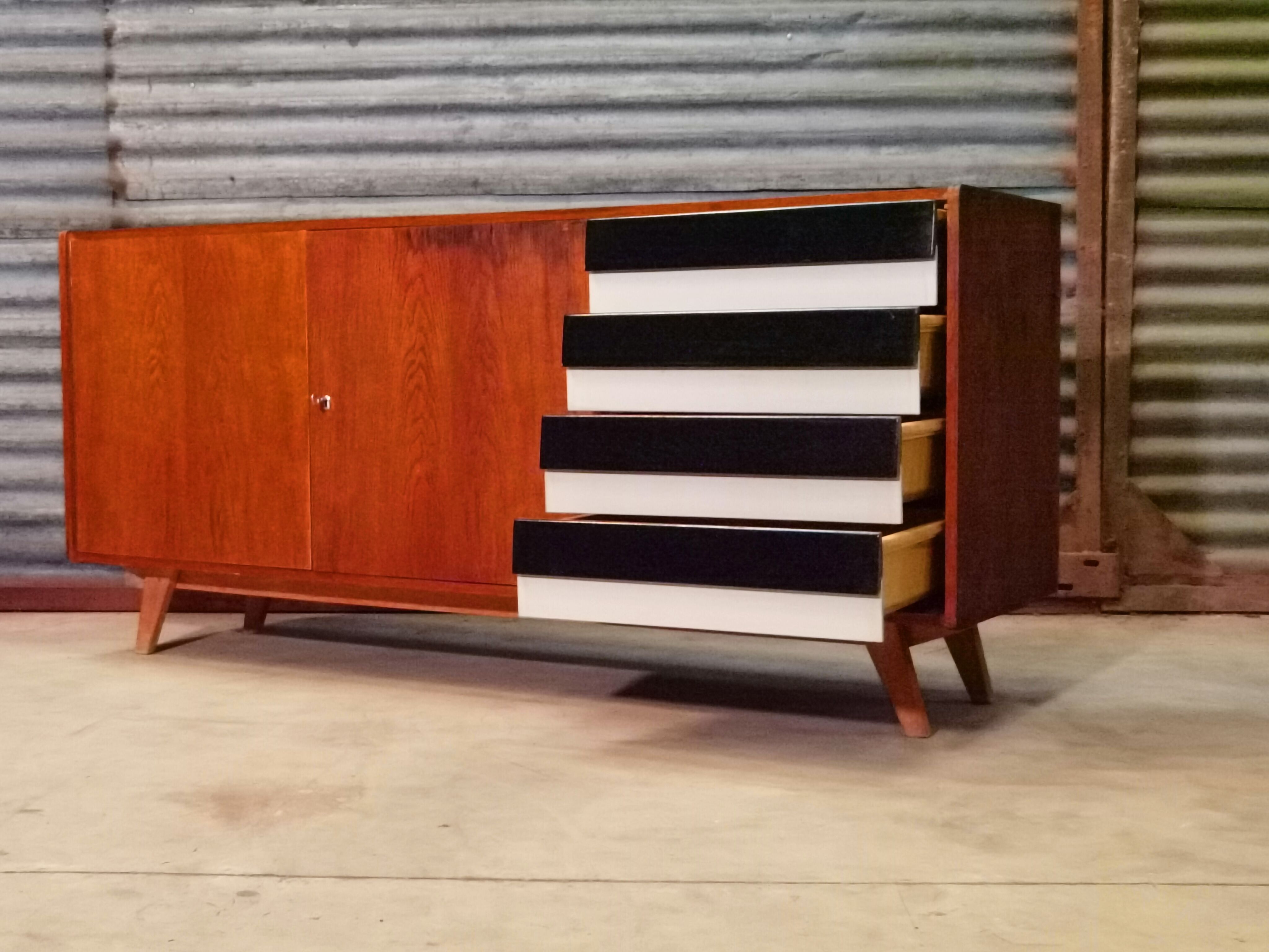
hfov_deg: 38.9
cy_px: 476
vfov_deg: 29.7
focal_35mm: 49
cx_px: 634
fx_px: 1796
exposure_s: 1/160
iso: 2500
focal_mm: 6.71
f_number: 1.9
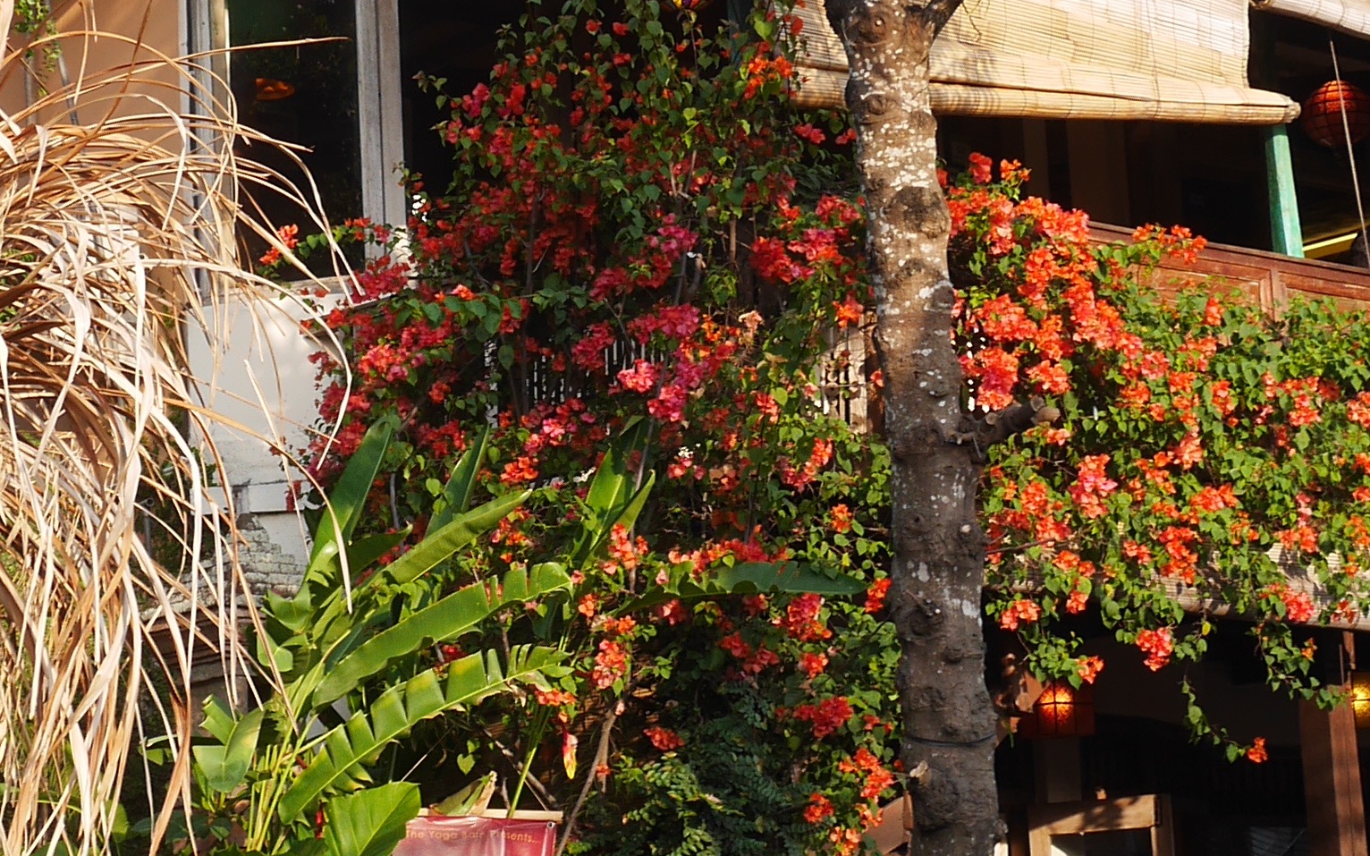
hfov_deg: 23.2
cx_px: 509
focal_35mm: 89
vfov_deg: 14.7
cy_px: 456
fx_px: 3323
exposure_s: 1/250
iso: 200
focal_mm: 14
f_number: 5.6
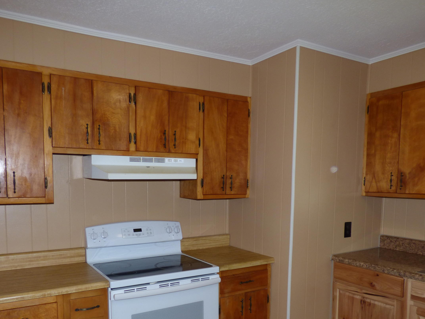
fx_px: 344
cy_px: 217
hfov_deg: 63.4
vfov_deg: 48.8
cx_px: 205
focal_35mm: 28
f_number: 2.8
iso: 100
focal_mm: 3.58
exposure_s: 1/60
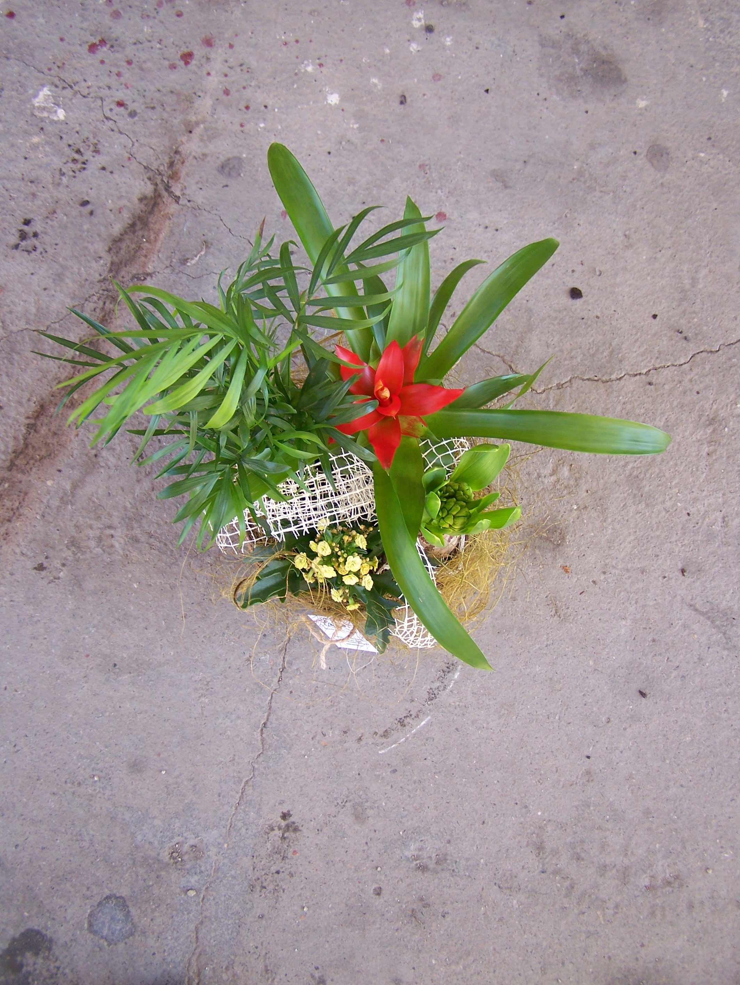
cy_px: 492
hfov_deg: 37.8
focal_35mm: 38
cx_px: 370
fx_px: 1082
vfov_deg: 48.9
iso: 80
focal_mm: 6.3
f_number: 2.8
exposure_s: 1/100
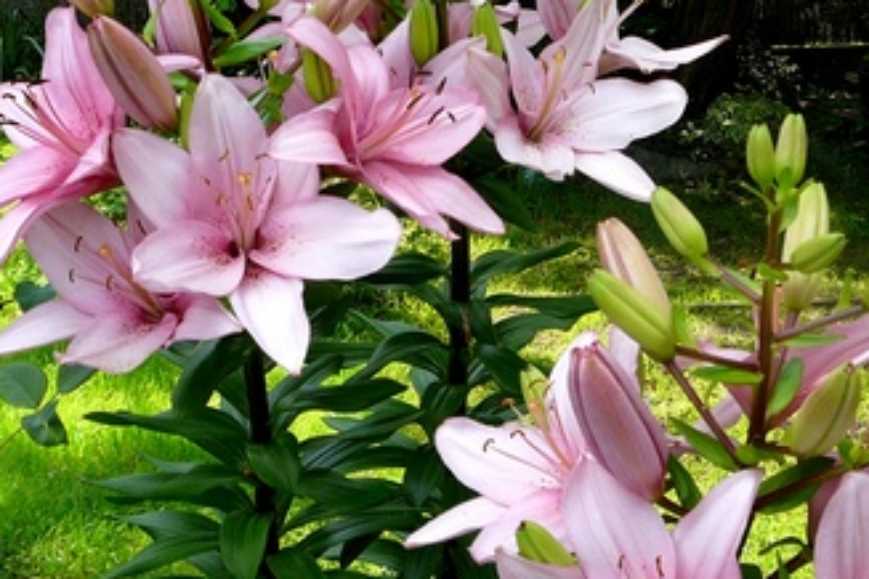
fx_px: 1183
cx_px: 481
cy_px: 268
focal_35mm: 49
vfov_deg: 27.5
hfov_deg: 40.3
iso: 80
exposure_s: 1/250
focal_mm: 5.2
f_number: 2.8
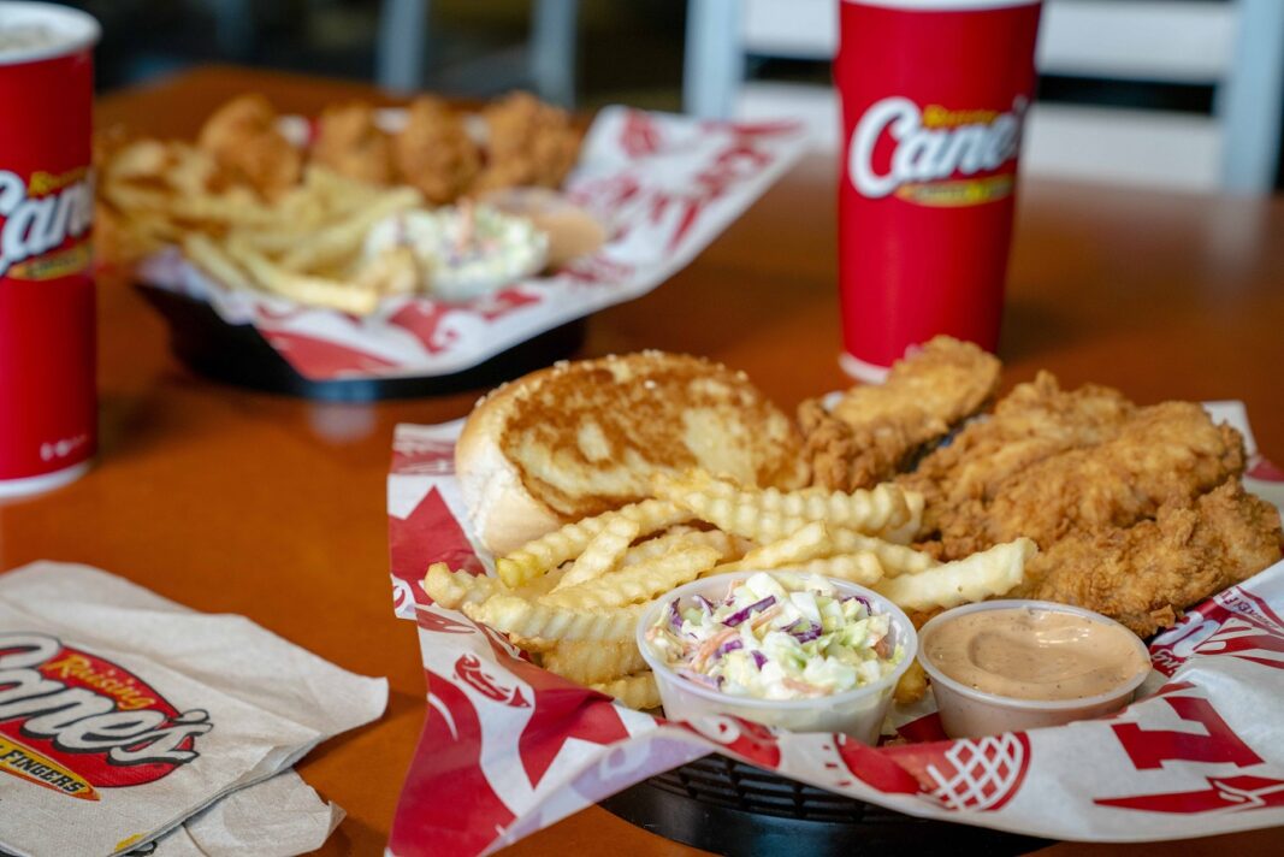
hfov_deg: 30.1
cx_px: 642
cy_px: 428
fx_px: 2390
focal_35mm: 67
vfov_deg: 20.3
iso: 800
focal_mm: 67
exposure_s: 1/80
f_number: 5
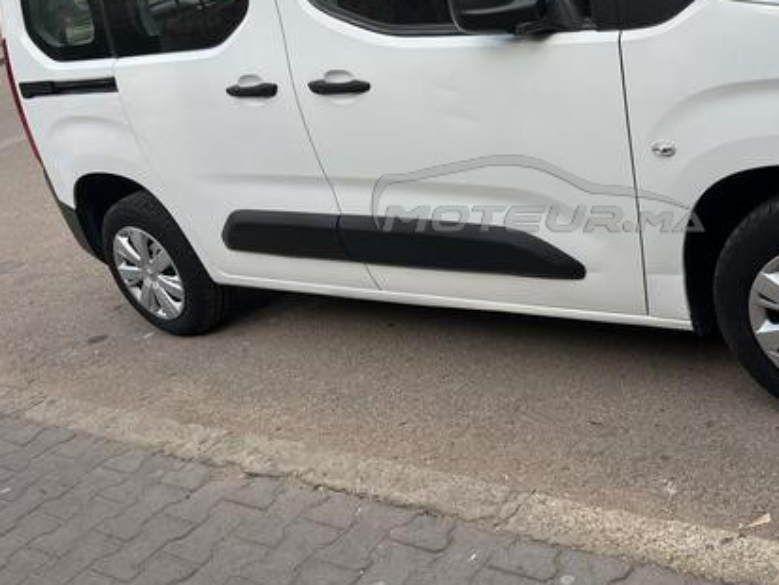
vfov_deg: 34.8
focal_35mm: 41
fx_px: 923
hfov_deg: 44.9
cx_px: 538
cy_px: 193
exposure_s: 1/1575
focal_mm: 5.7
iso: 50
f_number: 1.5
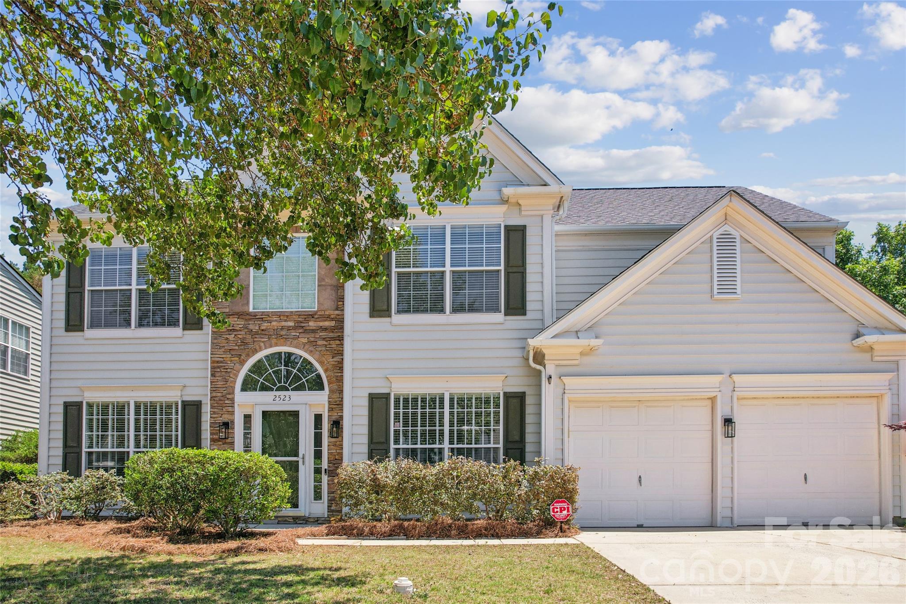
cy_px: 302
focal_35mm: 22
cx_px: 453
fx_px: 554
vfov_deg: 57.2
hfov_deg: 78.6
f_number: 2.8
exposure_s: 1/200
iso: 110
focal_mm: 8.4
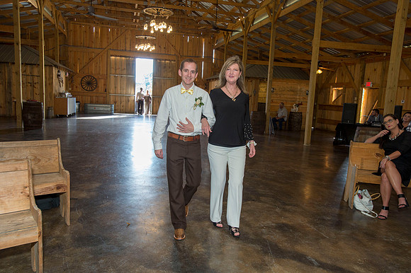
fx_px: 319
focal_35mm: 28
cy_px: 136
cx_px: 206
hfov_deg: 65.5
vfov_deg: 46.4
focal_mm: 28
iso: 1600
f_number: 6.3
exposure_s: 1/125
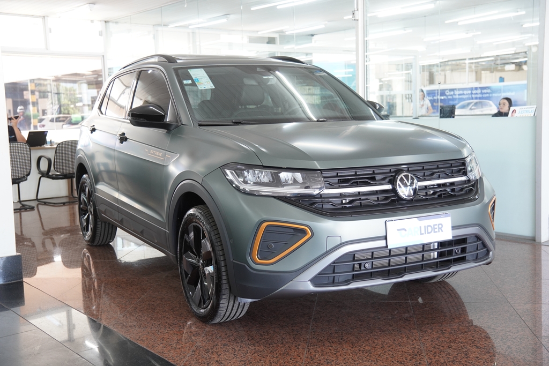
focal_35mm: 42
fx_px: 641
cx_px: 274
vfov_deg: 31.9
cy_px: 183
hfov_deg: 46.4
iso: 400
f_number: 2.8
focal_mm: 28
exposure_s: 1/50
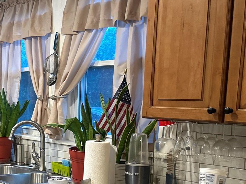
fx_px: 476
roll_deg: +1.0
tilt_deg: -8.1
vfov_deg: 21.5
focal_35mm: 67
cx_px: -39
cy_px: 161
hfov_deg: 26.2
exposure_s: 1/60
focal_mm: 5.7
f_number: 1.5
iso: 160
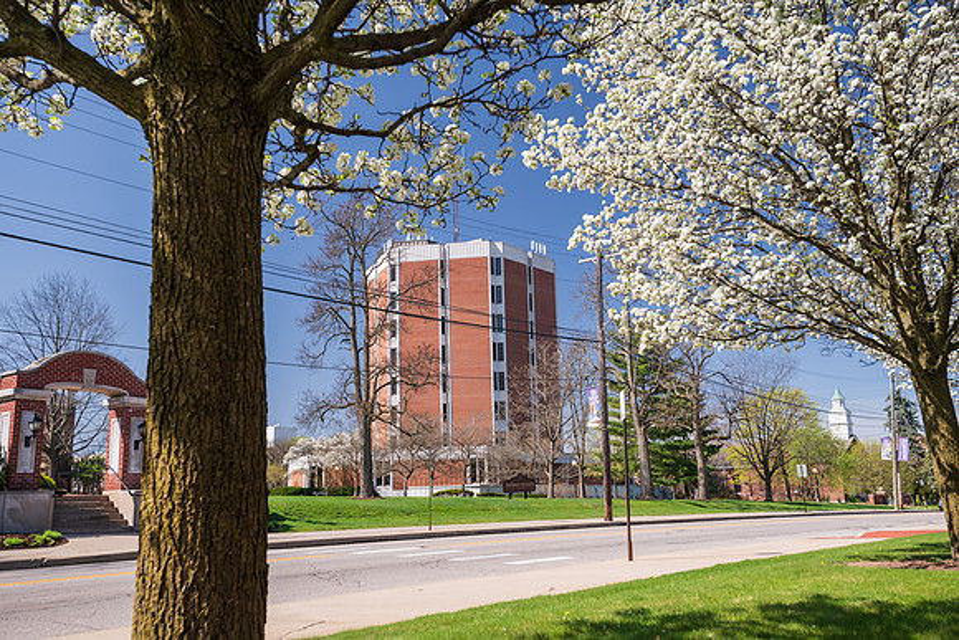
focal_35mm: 35
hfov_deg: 54.4
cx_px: 480
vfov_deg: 37.9
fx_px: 933
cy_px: 320
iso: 400
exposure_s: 1/320
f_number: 6.3
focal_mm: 35
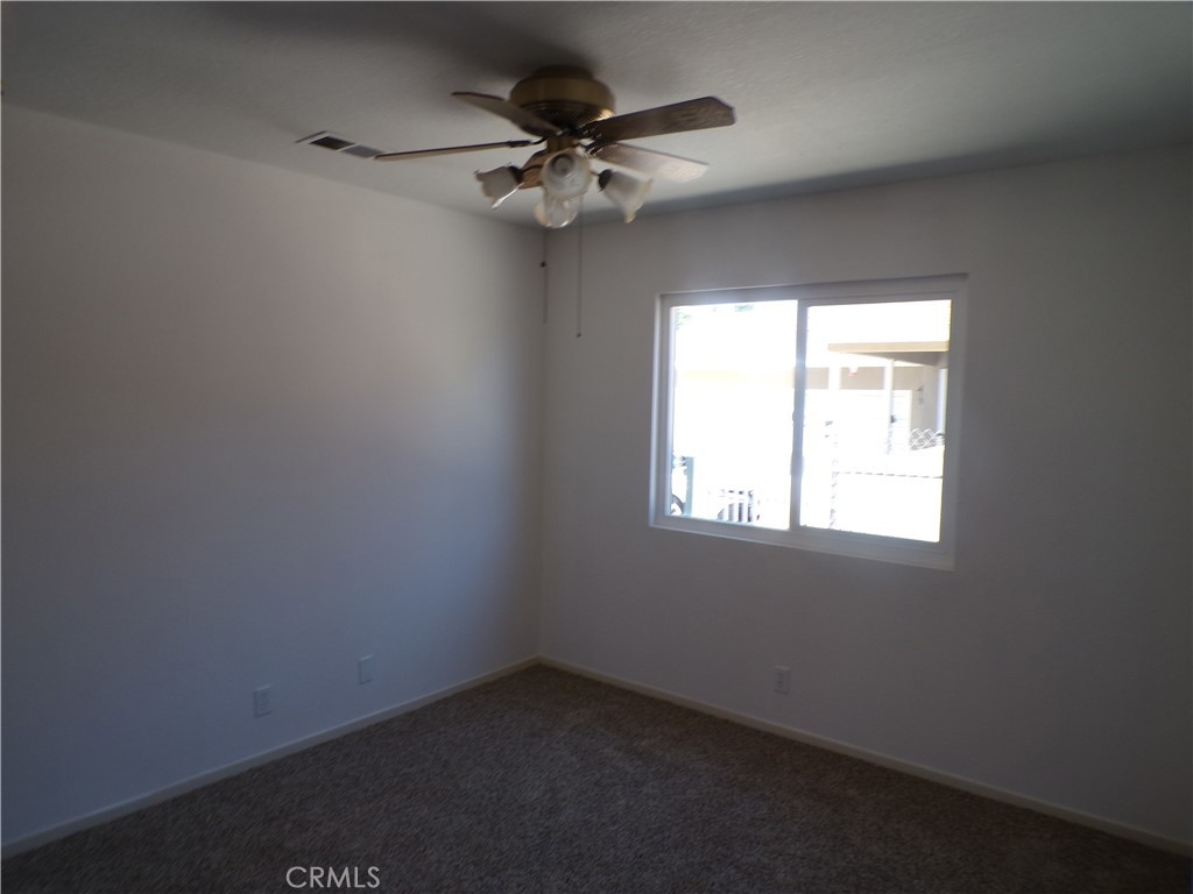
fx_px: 827
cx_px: 596
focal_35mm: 24
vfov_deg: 56.8
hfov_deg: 71.6
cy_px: 447
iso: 100
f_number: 4.4
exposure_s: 1/38
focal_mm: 4.3
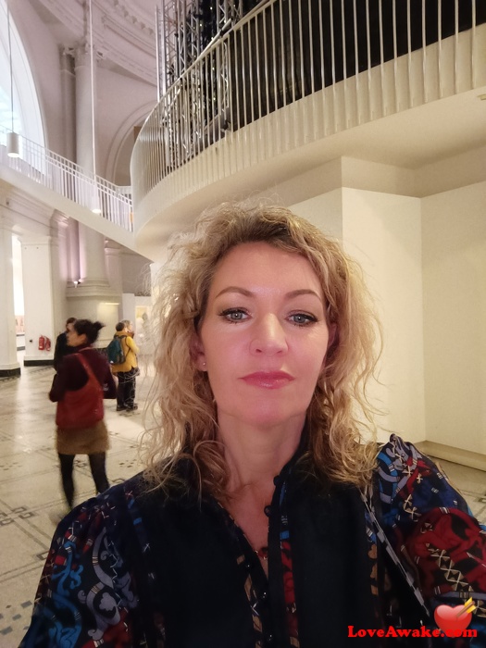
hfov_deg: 56.8
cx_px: 243
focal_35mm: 24
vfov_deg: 71.6
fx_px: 449
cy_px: 324
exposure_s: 1/20
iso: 1454
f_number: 2.45
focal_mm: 3.24
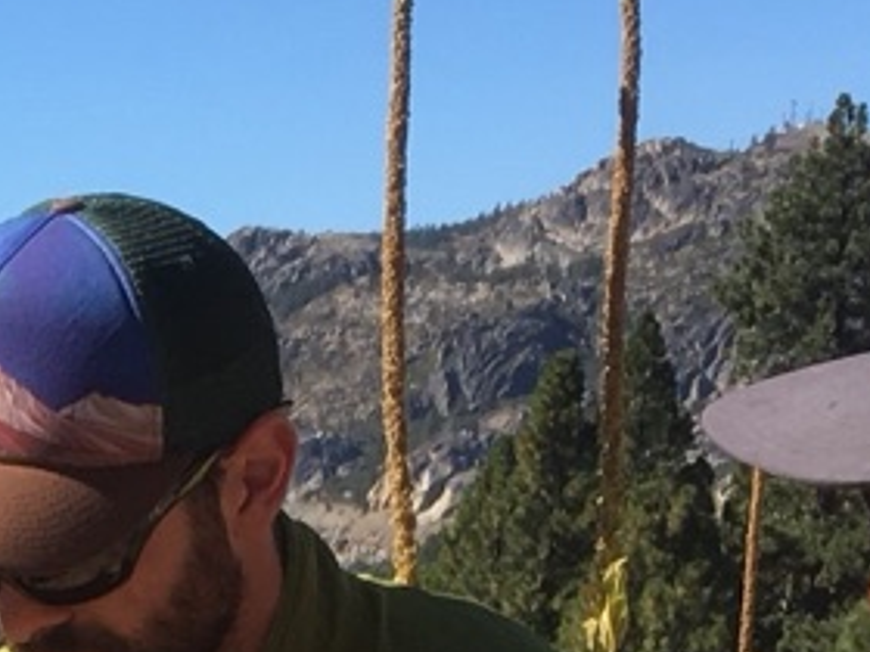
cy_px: 1416
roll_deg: +0.2
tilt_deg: -12.5
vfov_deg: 8.4
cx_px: -376
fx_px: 4172
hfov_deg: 11.5
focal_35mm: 166
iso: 25
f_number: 2.2
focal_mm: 4.15
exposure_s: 1/1115
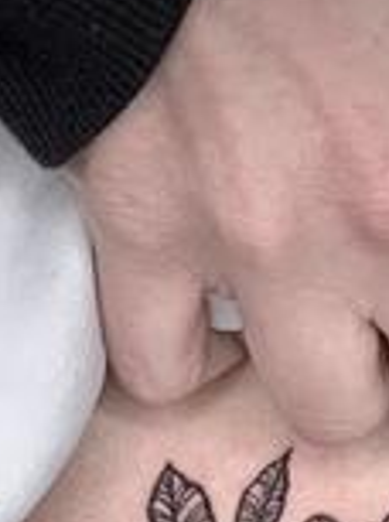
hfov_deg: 9.6
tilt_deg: -12.4
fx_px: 2287
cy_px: 1256
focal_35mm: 152
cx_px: 420
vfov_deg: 11.0
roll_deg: +0.4
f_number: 1.8
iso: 32
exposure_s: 1/120
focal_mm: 3
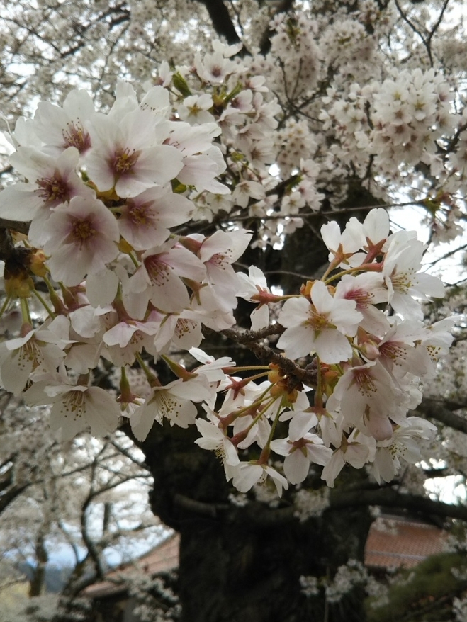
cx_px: 266
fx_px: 737
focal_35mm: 41
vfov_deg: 45.8
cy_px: 315
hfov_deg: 35.1
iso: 25
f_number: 2.2
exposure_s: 1/276
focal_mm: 4
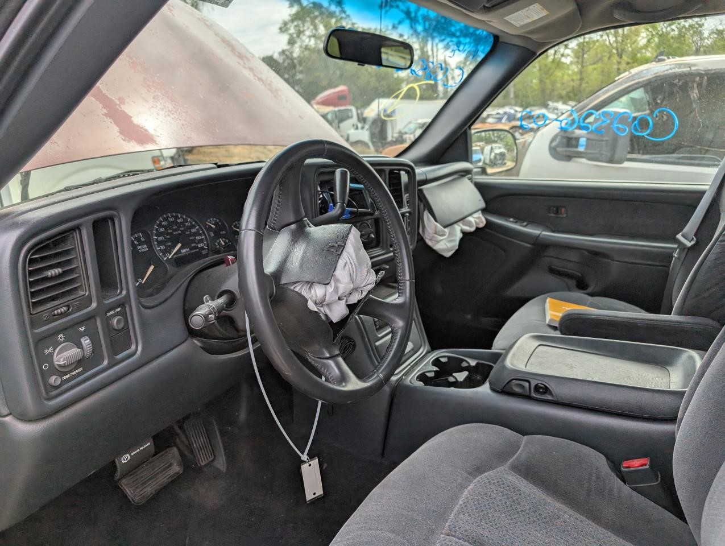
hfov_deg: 71.5
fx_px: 503
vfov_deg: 56.9
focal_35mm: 24
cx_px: 362
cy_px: 273
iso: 21
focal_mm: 6.9
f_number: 1.68
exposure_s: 1/656
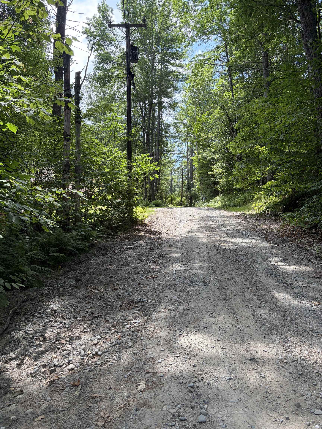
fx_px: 322
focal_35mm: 26
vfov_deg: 67.3
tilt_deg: +3.6
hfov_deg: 53.1
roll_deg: +0.5
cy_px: 214
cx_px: 161
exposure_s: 1/667
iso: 64
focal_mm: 5.96
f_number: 1.6
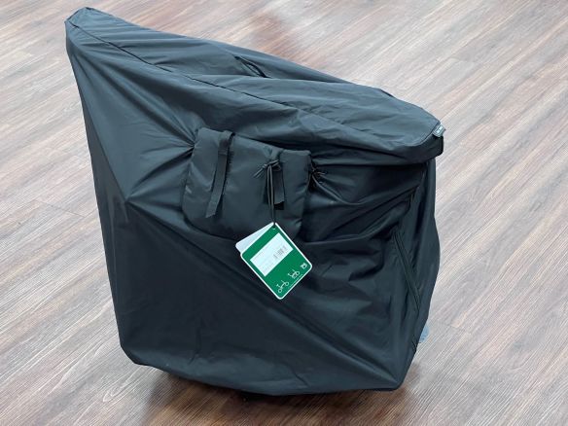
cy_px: 213
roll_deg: +3.8
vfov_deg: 19.1
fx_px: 1263
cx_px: 284
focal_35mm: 77
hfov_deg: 25.3
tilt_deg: -30.6
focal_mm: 9
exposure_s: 1/50
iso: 640
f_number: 2.8
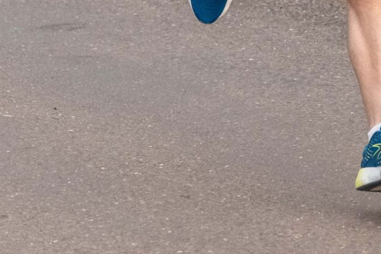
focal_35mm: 338
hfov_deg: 6.1
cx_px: 482
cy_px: -252
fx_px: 3576
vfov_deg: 4.0
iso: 2500
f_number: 2.8
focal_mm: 55
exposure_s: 1/1600
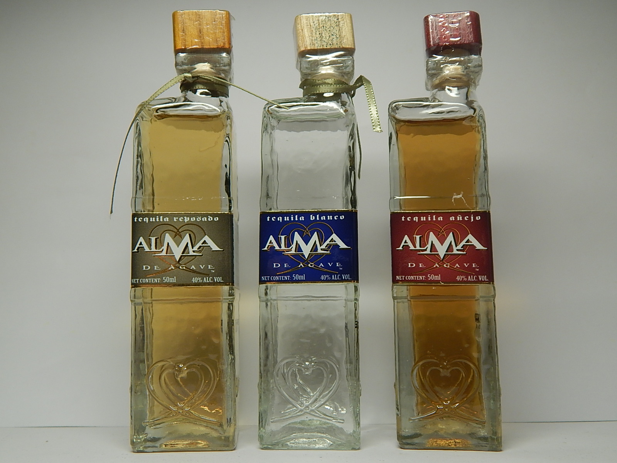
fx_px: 624
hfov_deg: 52.6
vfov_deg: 40.7
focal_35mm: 35
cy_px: 232
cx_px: 308
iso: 125
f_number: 3.3
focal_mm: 6.1
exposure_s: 1/100
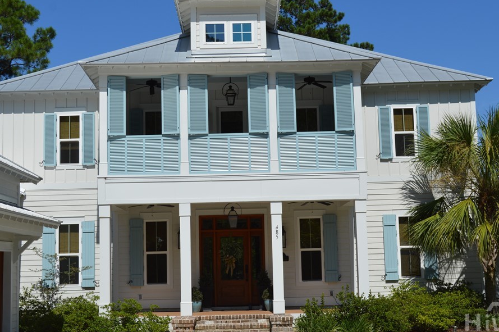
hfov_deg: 36.3
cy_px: 162
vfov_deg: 24.6
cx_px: 233
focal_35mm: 55
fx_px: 762
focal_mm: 30
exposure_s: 1/400
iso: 100
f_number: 10
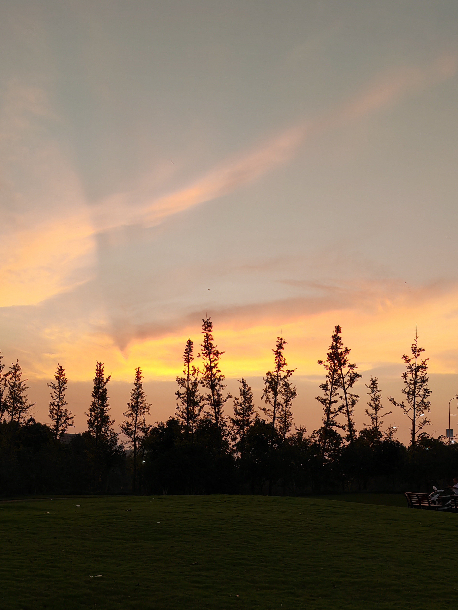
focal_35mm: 45
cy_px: 305
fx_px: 794
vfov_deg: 42.1
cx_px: 229
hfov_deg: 32.2
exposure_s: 1/100
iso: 169
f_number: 1.9
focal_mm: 5.52
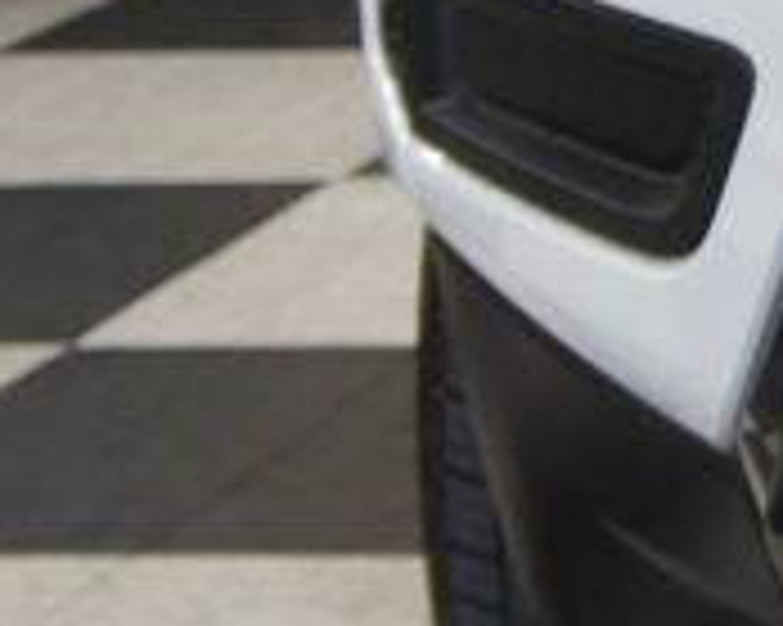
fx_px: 4789
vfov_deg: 7.4
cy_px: -288
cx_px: 2142
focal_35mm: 207
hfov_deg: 8.3
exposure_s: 1/40
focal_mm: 25
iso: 320
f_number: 4
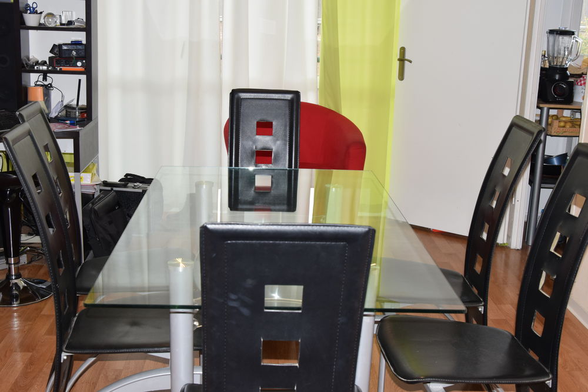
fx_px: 784
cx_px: 294
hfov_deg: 41.1
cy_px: 196
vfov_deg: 28.1
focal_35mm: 48
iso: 640
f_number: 8
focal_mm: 32
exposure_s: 1/60
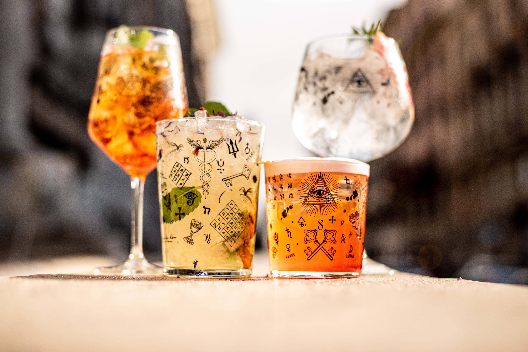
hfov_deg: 39.6
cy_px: 176
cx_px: 264
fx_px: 734
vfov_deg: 27.0
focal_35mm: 50
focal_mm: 50
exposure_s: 1/4000
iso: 400
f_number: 2.8
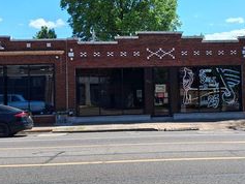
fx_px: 404
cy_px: 77
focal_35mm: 57
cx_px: 166
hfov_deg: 33.4
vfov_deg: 25.6
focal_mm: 4
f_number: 1.8
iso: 25
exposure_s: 1/458
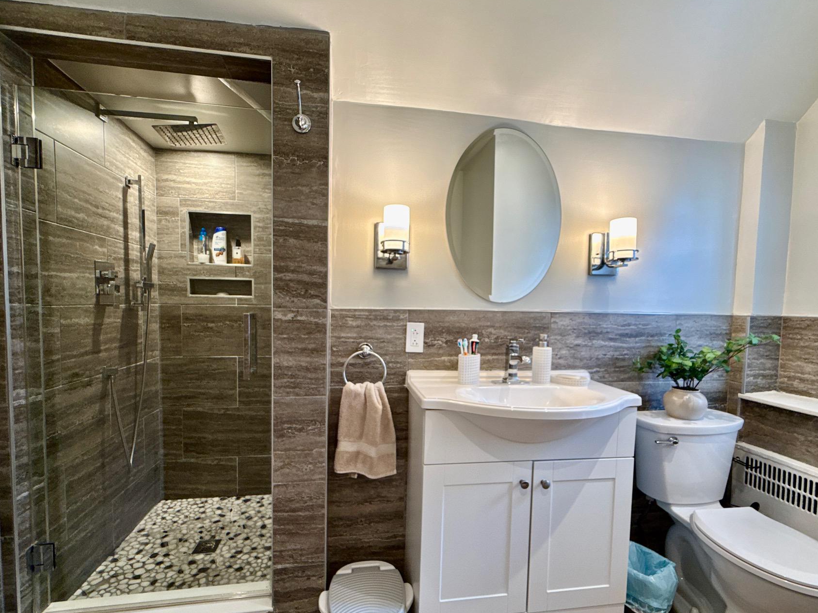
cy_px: 327
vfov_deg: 74.6
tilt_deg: -3.1
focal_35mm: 17
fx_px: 402
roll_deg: -1.0
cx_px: 411
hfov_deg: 91.0
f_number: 2.2
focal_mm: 2.22
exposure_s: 1/40
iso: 64
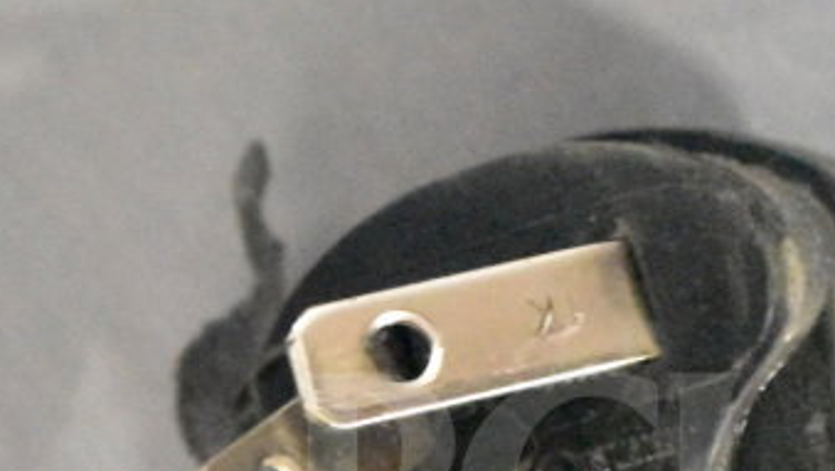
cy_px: 568
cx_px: 517
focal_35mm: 233
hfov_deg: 9.2
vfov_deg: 5.2
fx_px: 5170
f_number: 5.6
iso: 25600
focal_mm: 55
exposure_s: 1/40
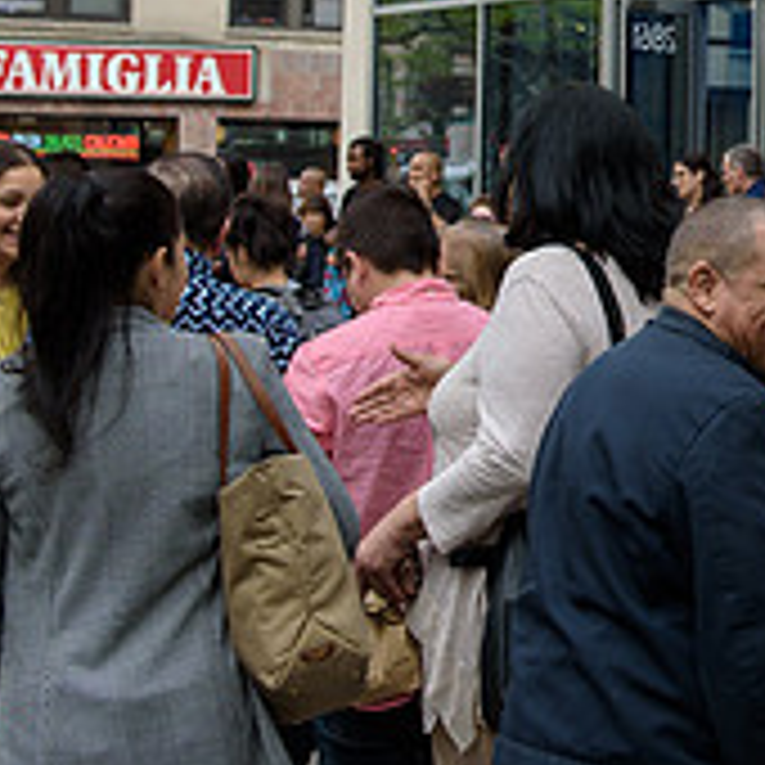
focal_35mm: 93
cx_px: 873
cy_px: -11
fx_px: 2325
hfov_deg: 17.9
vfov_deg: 18.2
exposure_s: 1/250
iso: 200
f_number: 4
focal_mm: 32
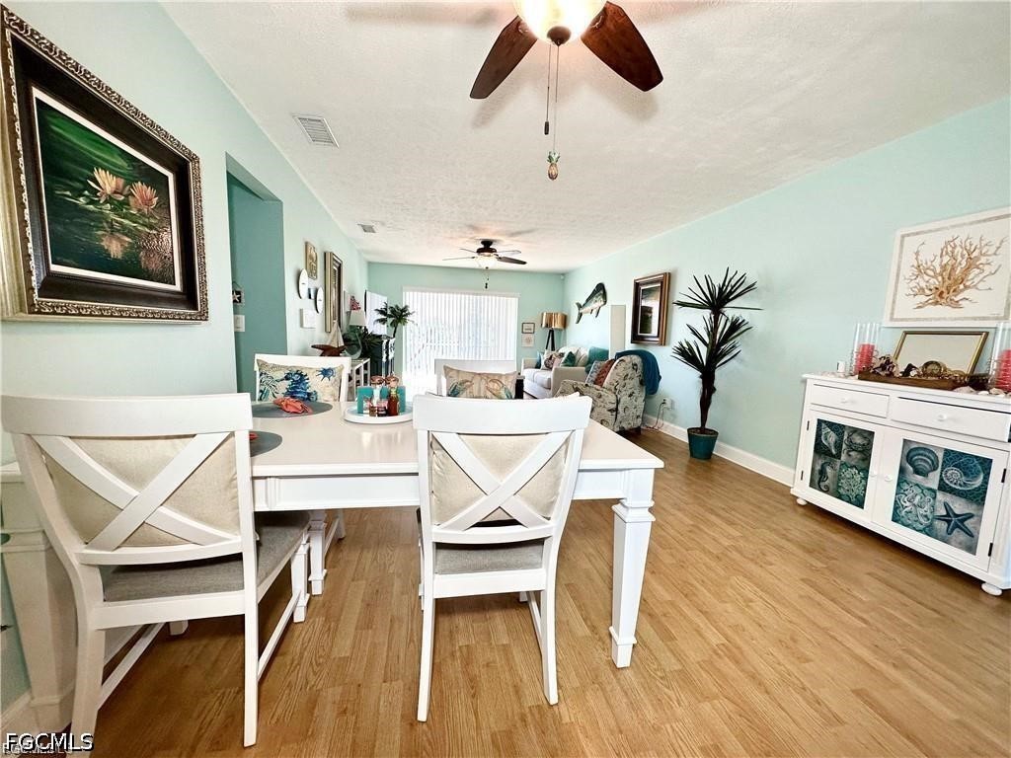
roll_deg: -2.2
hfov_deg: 102.1
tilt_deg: -7.6
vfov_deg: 85.7
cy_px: 379
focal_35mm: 14
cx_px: 506
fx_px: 409
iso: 100
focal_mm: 2.22
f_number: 2.2
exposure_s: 1/120
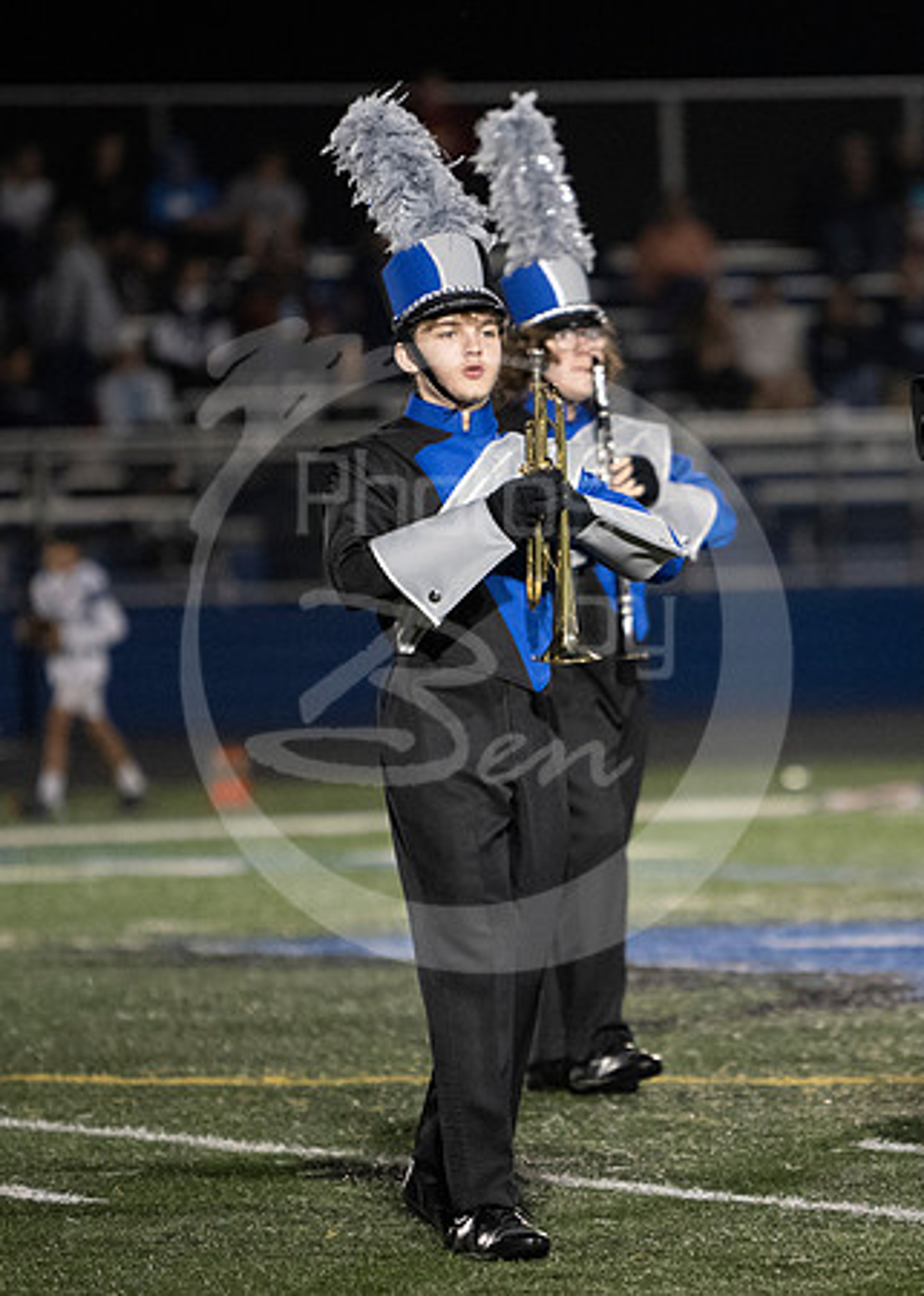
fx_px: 14059
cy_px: 637
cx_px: 767
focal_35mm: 382
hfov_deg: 3.8
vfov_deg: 5.3
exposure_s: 1/640
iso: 4000
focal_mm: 200
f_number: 2.8
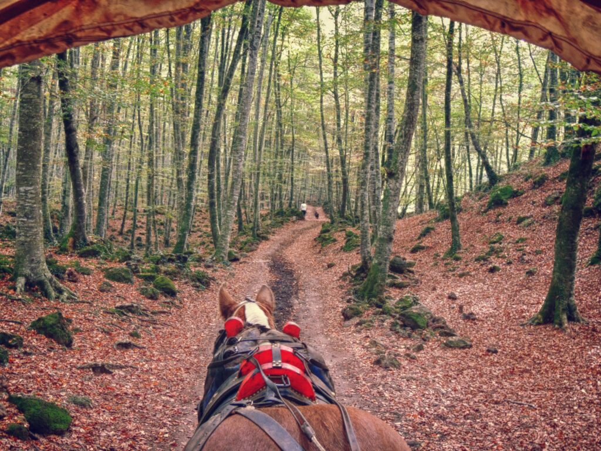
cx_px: 300
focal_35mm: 47
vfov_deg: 30.9
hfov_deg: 40.4
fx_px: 816
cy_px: 226
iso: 400
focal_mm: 8.3
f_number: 3.5
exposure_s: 1/20
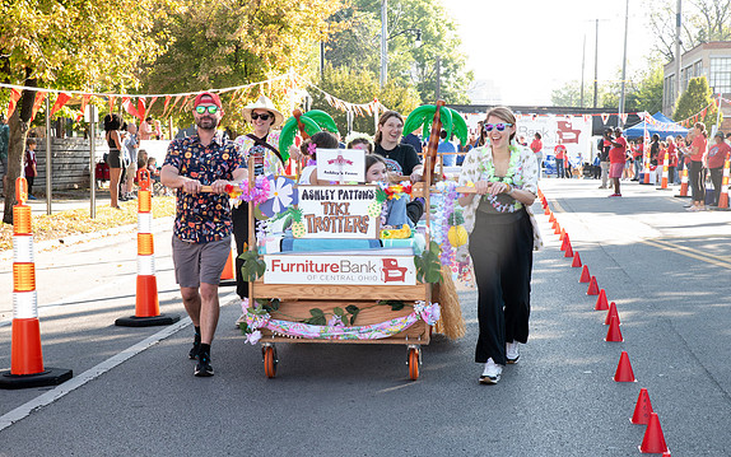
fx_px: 1435
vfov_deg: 18.1
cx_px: 367
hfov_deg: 28.6
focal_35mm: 72
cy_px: 244
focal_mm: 70
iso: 1600
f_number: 9
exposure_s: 1/200
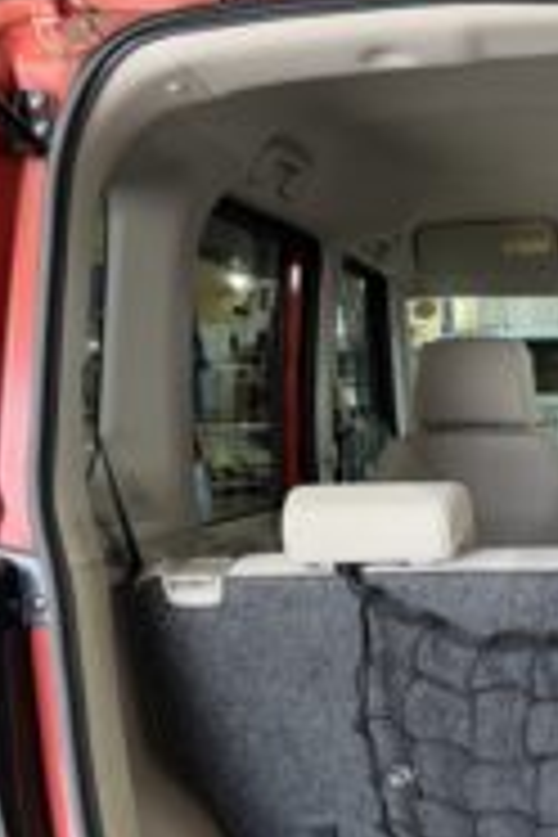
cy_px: 574
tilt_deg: -8.9
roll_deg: +1.8
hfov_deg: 24.4
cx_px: 639
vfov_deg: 38.3
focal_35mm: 51
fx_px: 1186
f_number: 1.6
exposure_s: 1/24
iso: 32
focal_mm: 5.96
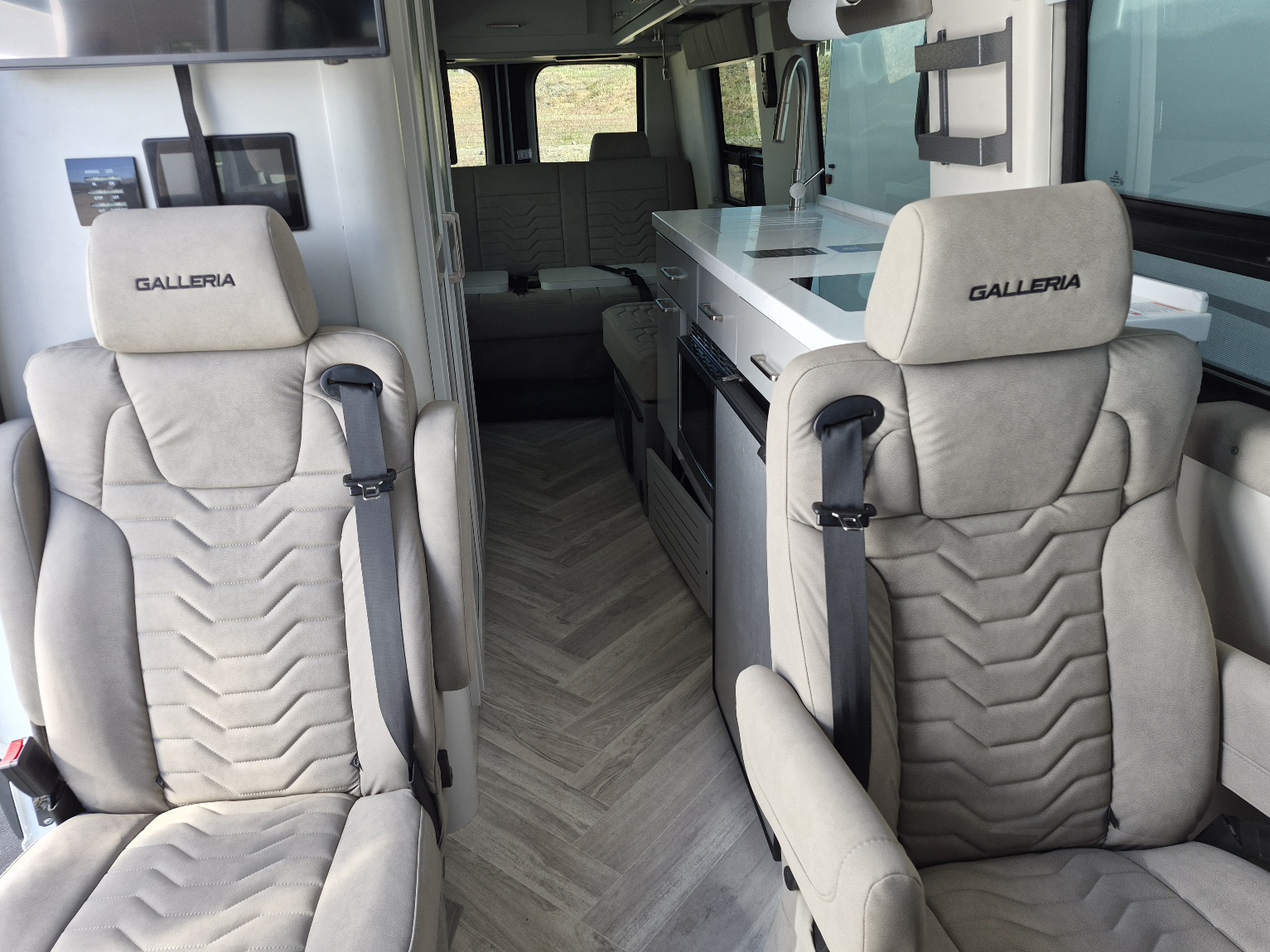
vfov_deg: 56.8
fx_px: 881
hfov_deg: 71.6
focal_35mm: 24
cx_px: 621
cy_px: 489
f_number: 1.8
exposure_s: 1/182
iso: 50
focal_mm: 5.4
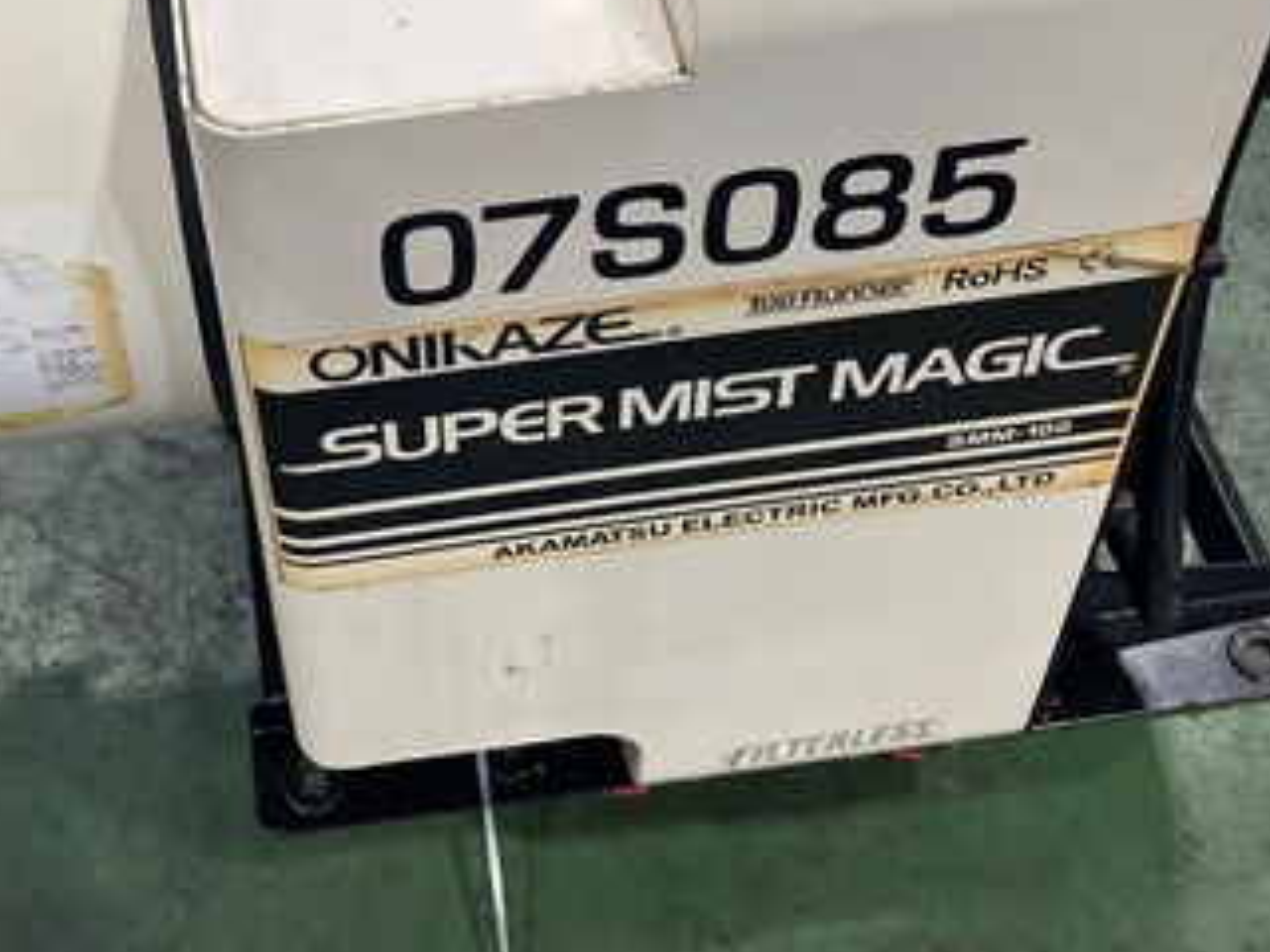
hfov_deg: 34.0
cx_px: 413
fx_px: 2055
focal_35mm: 56
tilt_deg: -46.4
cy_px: 286
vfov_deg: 25.9
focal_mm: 3.99
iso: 80
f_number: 1.8
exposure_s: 1/100
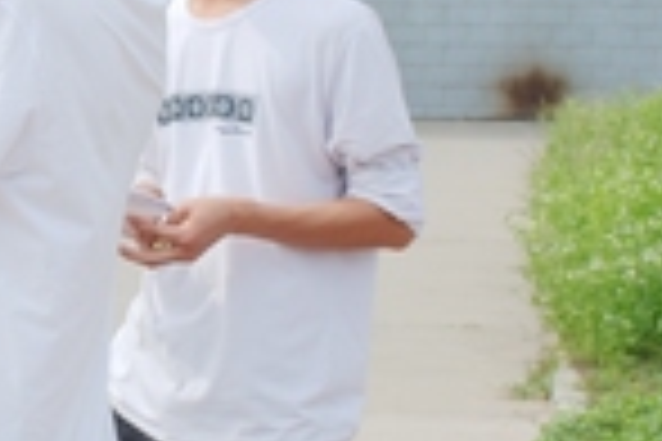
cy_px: 61
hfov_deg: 10.5
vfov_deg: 7.1
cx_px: -90
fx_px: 3567
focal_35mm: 194
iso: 100
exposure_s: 1/200
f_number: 7.1
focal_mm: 38
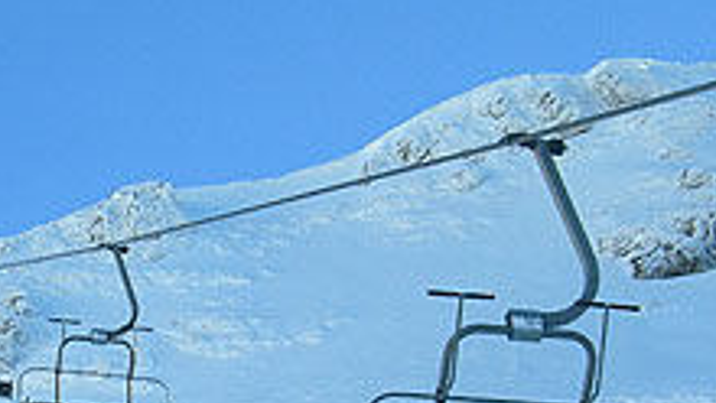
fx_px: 2583
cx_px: 101
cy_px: 458
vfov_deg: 8.8
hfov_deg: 15.6
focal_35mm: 136
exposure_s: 1/182
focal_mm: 12.7
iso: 50
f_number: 5.9
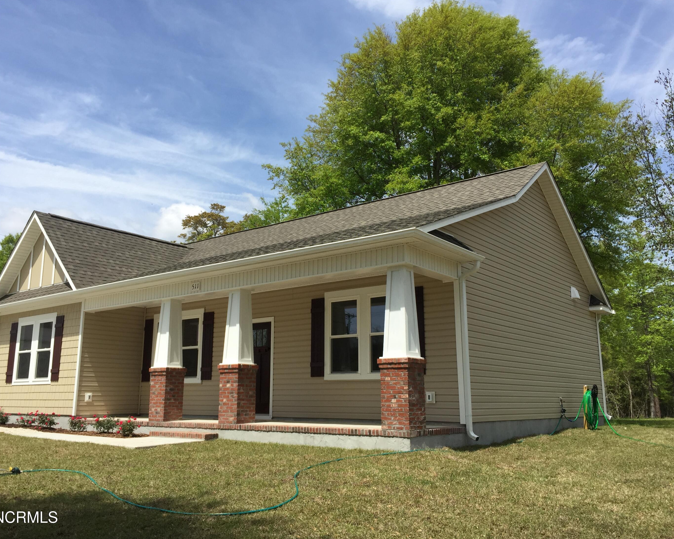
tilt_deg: +10.4
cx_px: 311
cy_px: 266
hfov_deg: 57.1
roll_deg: -1.0
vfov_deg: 47.1
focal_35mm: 31
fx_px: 618
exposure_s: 1/1647
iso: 32
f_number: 2.2
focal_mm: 4.15
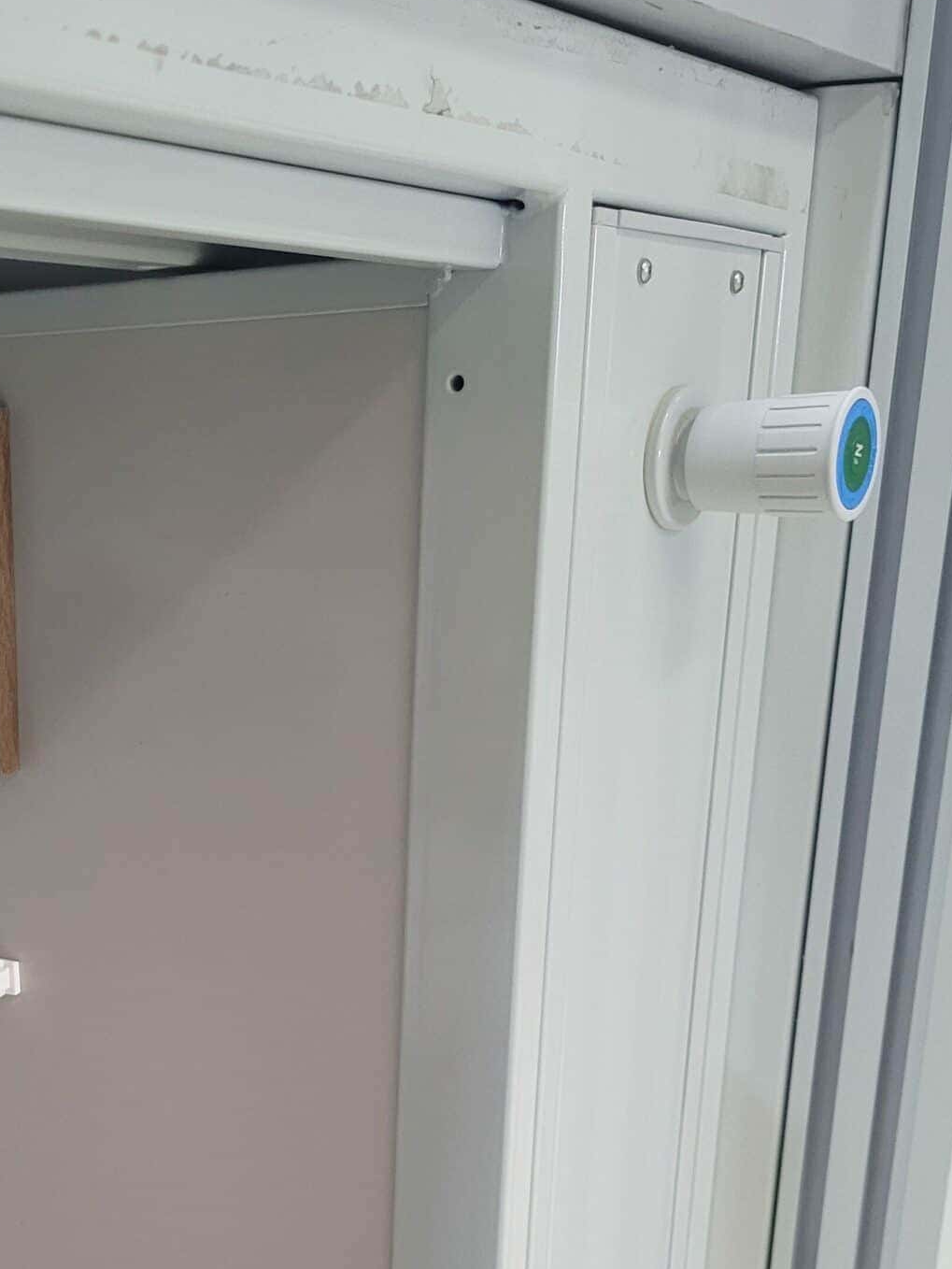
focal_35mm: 49
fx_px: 1796
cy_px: 1077
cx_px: 90
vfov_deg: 37.0
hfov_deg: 28.5
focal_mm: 5.4
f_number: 1.8
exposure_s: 1/50
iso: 800
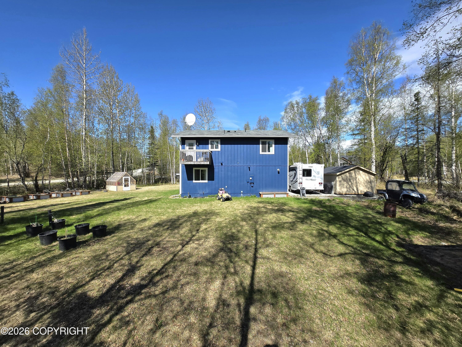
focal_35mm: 13
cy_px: 174
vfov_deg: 89.9
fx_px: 174
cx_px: 231
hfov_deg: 106.2
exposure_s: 1/1111
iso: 25
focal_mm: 1.7
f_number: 2.2
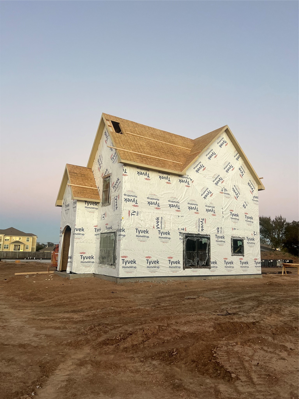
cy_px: 200
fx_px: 299
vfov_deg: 67.3
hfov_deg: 53.1
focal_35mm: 26
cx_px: 150
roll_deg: -2.1
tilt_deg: +8.9
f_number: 1.5
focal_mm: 5.7
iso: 125
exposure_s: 1/121
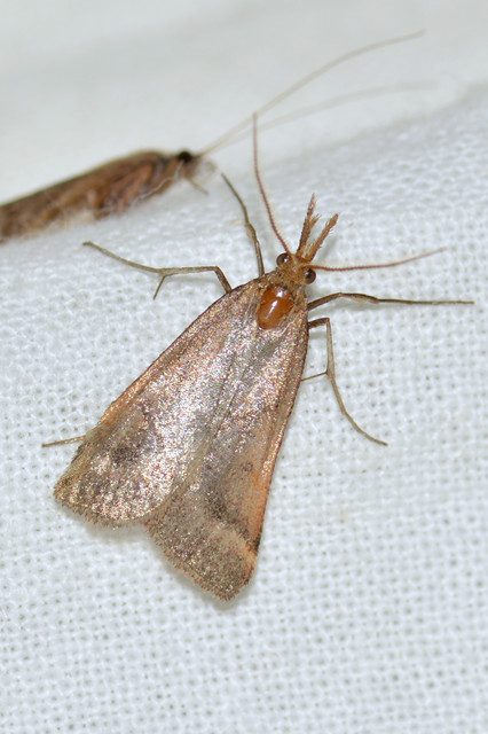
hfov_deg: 9.1
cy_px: 367
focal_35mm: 150
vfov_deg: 13.7
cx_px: 244
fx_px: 3053
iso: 100
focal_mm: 100
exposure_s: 1/200
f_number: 13
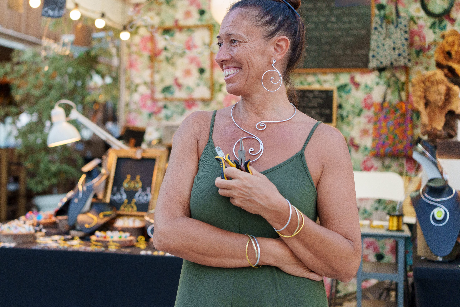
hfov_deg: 29.5
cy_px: 112
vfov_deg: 20.0
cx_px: 168
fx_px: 869
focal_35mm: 68
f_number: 2.8
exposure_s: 1/320
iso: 1000
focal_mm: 50
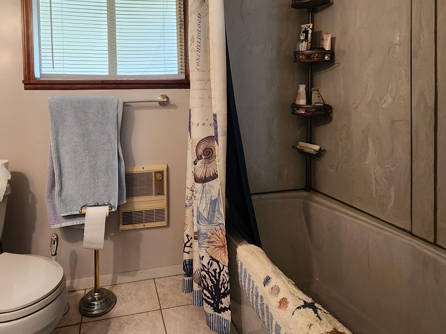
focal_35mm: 21
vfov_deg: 61.5
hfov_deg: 78.0
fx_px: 271
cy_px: 104
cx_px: 175
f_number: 2.2
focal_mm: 2.2
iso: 320
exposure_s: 1/60
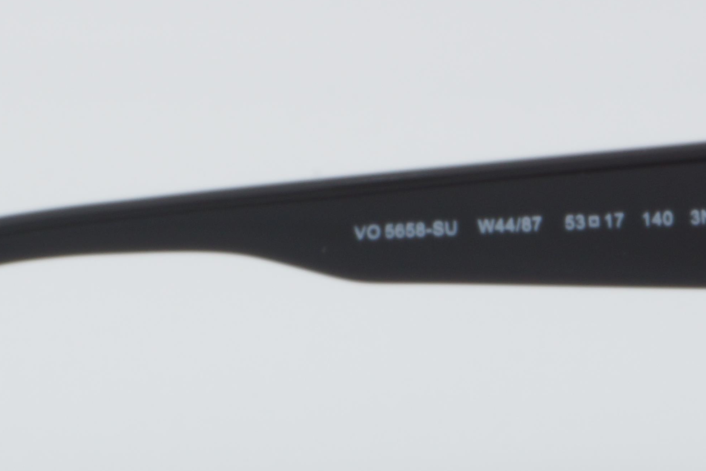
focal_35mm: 229
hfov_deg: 9.0
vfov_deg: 6.0
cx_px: 131
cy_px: 600
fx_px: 4491
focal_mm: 50
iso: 100
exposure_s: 1/3
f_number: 32
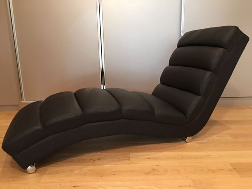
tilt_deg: -11.0
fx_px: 211
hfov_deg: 61.7
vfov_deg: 48.2
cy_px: 94
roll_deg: +1.0
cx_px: 126
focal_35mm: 29
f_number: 2.2
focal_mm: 4.15
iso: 125
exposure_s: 1/8
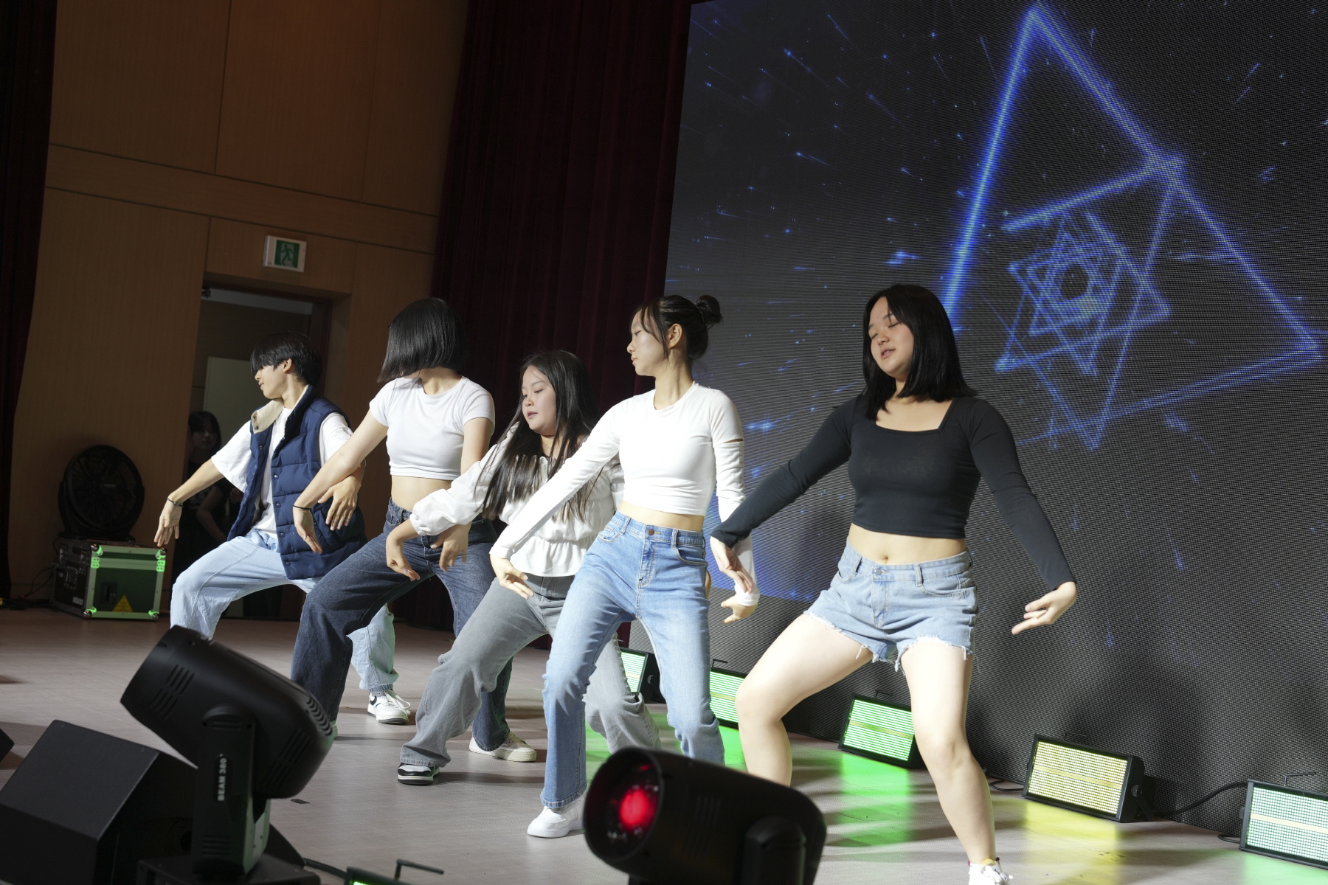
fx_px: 1807
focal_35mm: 49
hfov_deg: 40.3
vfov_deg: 27.5
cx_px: 664
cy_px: 442
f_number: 4
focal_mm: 49
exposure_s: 1/160
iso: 250
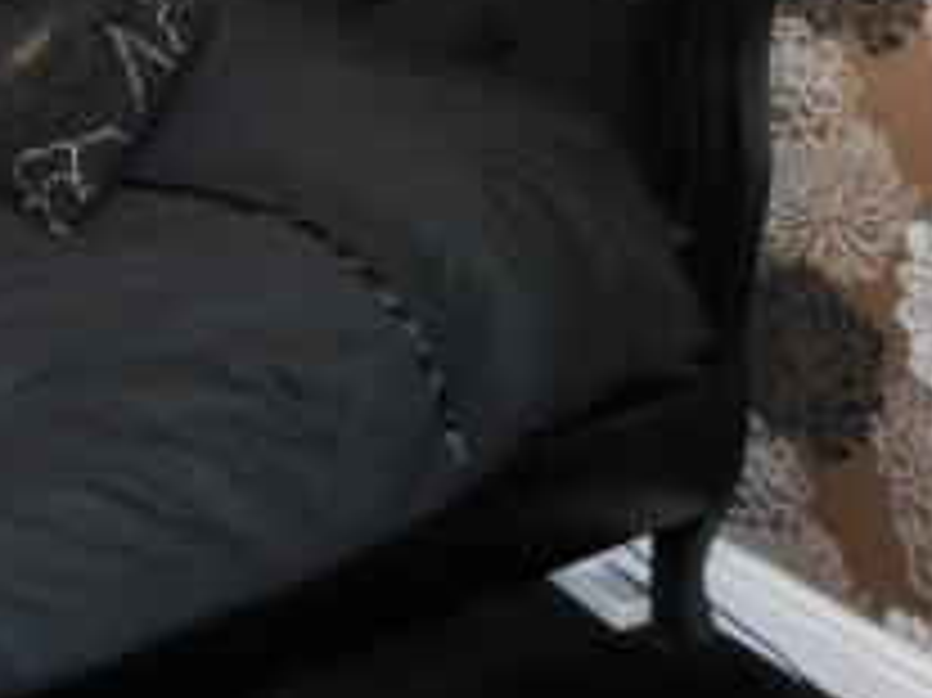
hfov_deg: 23.9
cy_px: -164
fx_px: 2126
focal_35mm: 79
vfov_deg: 17.7
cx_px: 65
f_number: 2.8
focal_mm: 5
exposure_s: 1/30
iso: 250
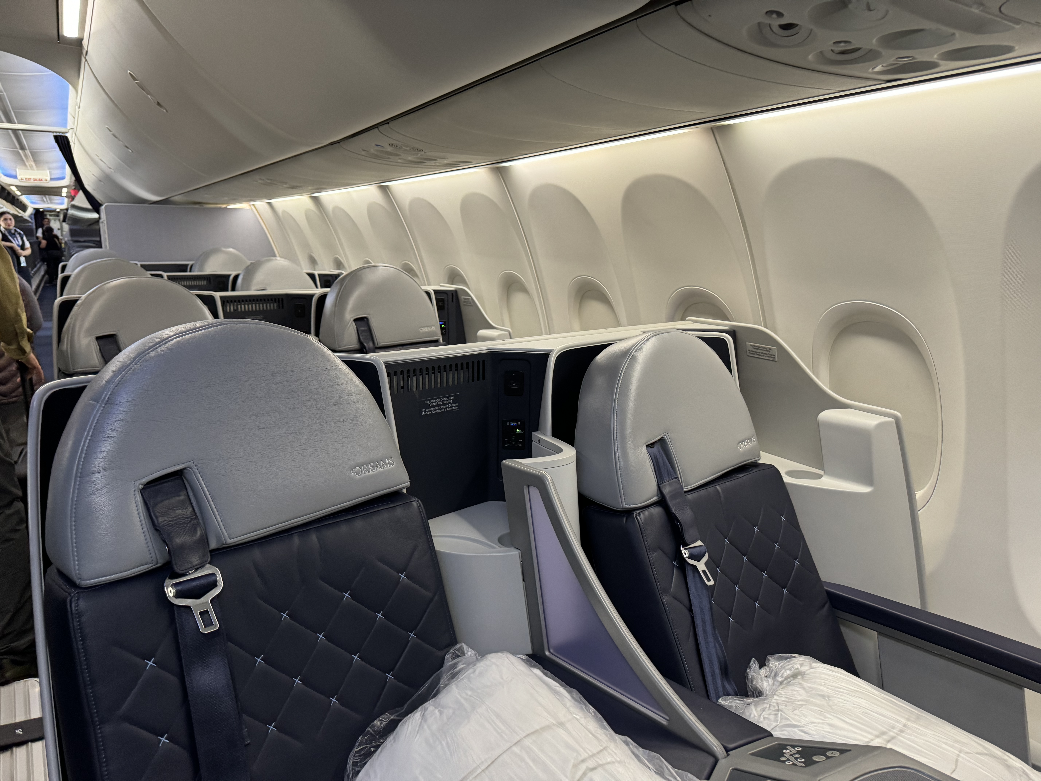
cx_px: 520
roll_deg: -0.3
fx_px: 722
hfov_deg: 71.6
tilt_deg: -12.1
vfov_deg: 56.8
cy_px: 390
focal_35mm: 24
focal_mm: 6.76
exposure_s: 1/56
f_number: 1.78
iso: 250
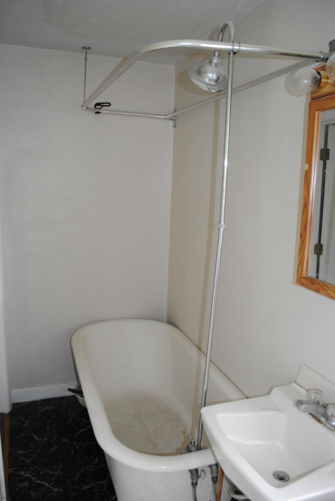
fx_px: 376
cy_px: 250
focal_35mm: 27
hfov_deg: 48.0
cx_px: 168
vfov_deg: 67.3
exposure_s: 1/60
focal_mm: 18
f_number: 4
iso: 400
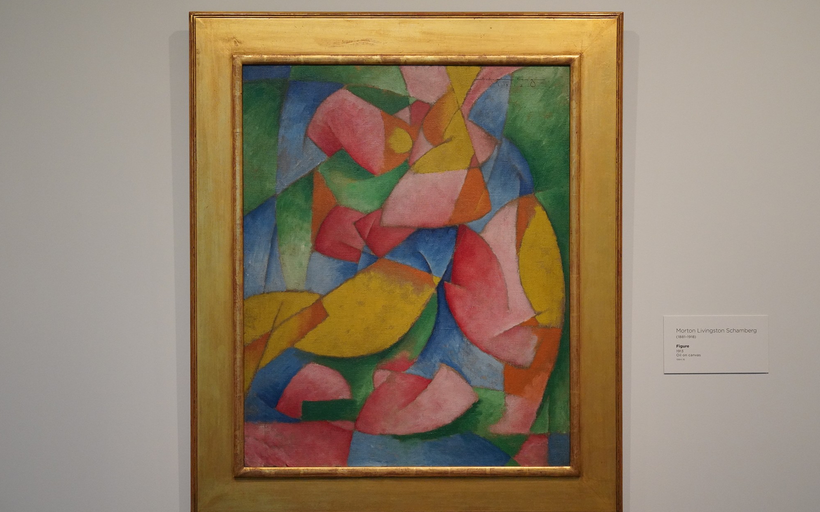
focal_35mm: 41
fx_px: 916
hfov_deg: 48.2
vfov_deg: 31.2
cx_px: 411
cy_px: 260
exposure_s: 1/100
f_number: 9
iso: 6400
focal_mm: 40
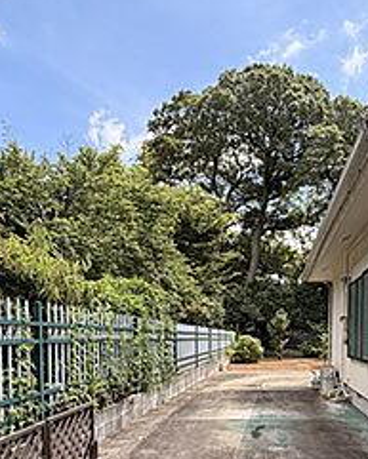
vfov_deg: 50.2
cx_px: 278
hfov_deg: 42.0
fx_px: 463
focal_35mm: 34
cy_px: 356
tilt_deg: -2.3
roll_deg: +0.8
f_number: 2.2
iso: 40
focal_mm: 2.22
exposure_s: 1/585
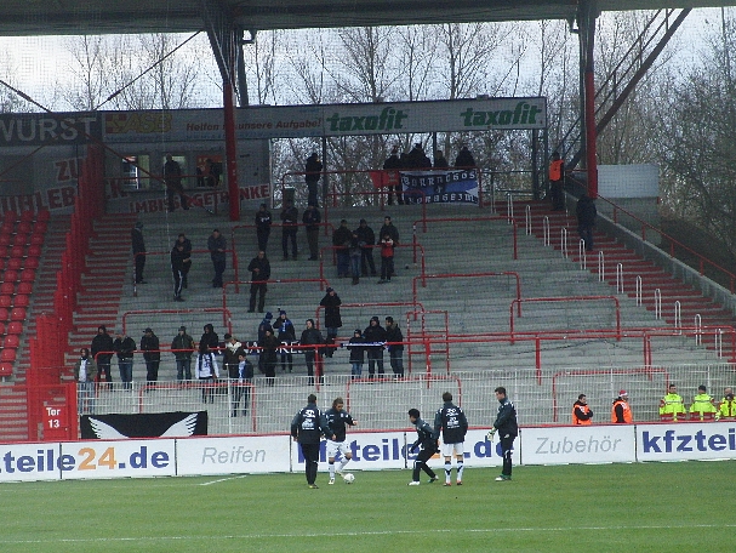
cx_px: 335
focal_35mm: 212
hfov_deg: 9.3
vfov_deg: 7.0
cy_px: 312
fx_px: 4510
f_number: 4.5
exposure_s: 1/250
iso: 400
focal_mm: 32.1
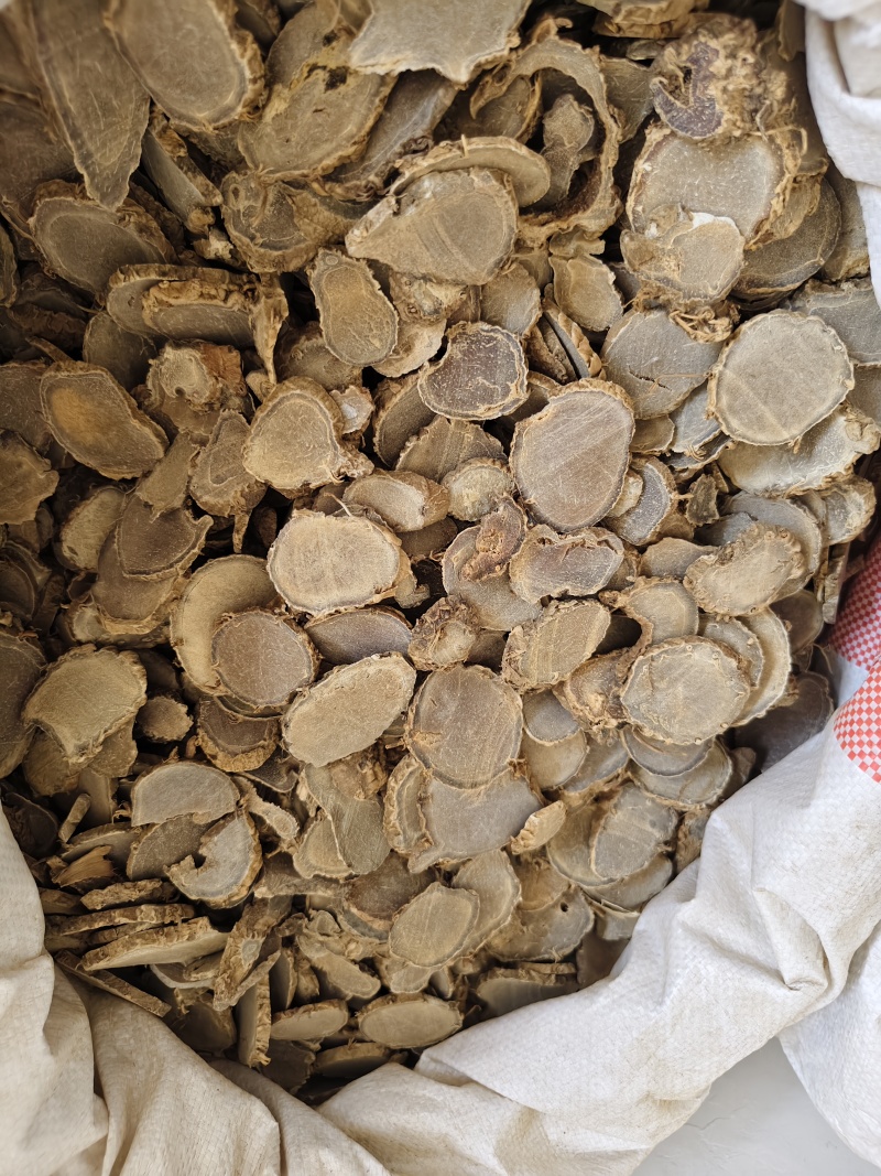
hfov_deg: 58.9
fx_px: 781
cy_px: 588
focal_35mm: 23
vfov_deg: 73.9
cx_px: 440
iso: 1172
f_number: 1.88
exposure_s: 1/510
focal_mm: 5.56
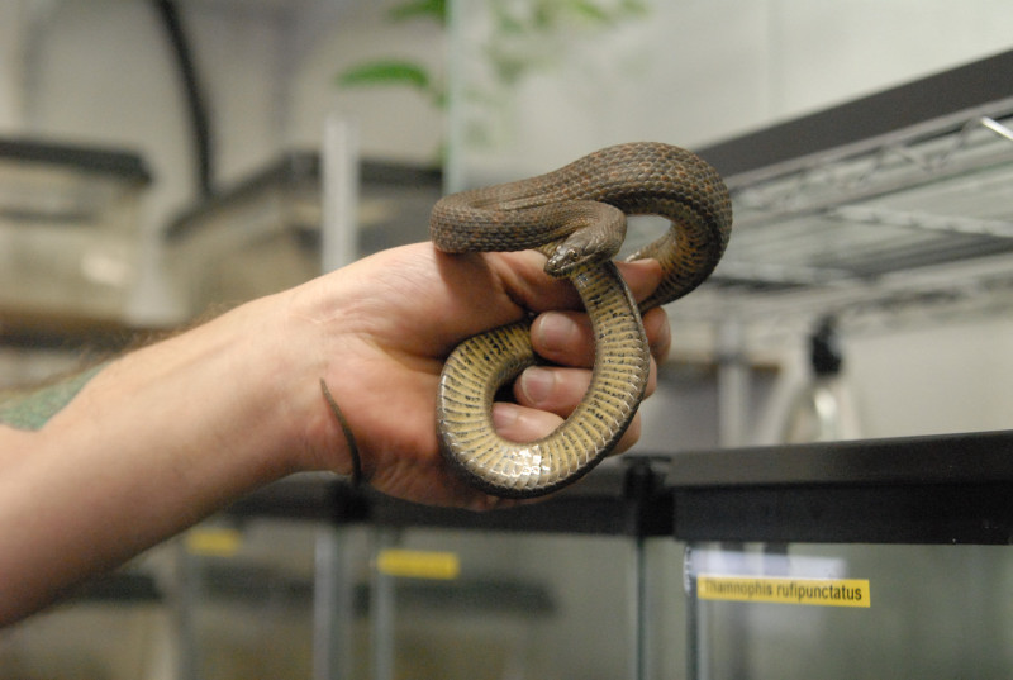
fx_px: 1692
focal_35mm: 60
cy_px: 340
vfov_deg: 22.7
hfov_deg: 33.3
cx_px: 506
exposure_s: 1/60
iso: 1600
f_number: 4
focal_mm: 40
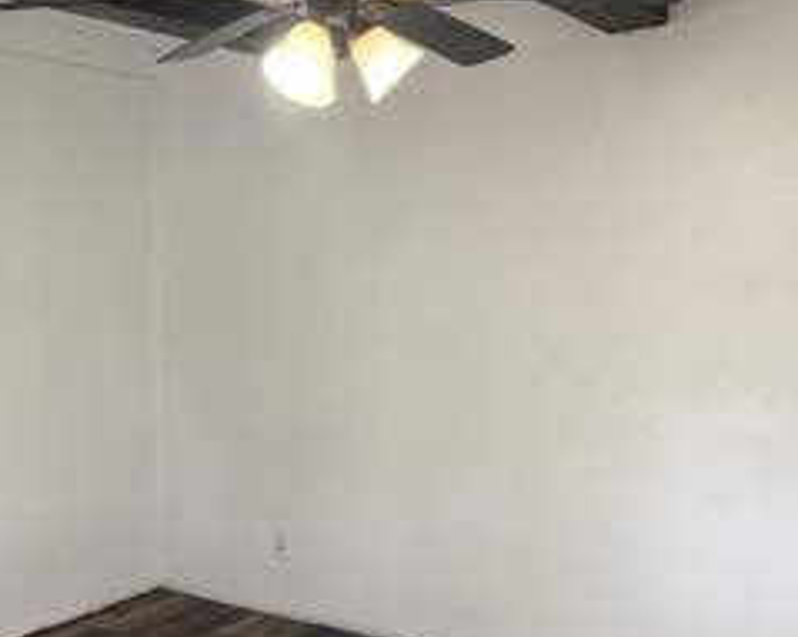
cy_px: 425
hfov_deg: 39.2
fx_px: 1110
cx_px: 290
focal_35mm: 47
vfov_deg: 31.8
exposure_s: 1/60
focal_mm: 6.76
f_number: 1.78
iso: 250
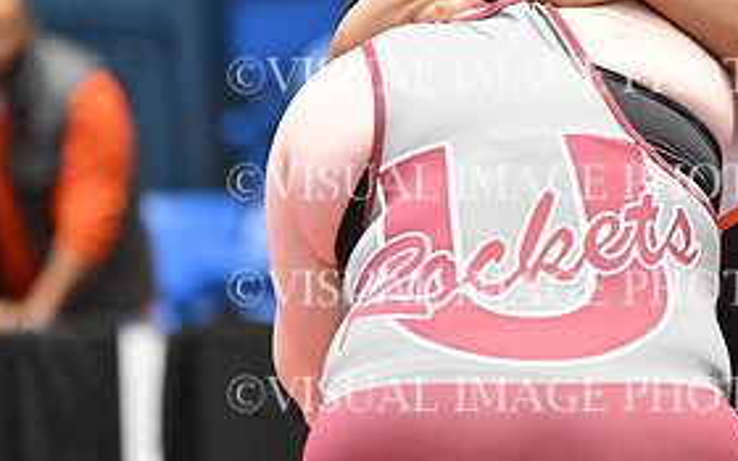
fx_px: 8508
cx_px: 609
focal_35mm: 423
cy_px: 22
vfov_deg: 3.1
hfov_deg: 5.0
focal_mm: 200
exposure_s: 1/800
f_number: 2.8
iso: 6400
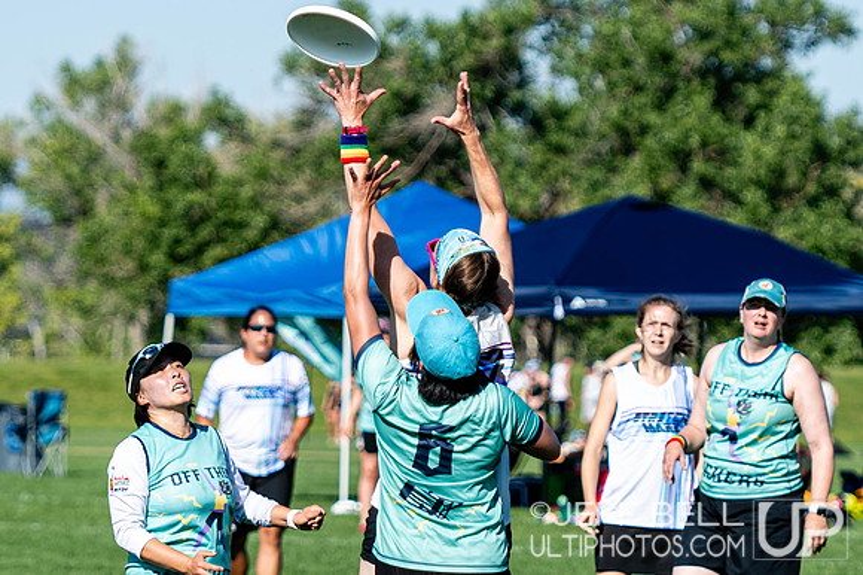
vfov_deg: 3.4
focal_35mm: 403
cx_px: 429
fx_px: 9665
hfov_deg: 5.1
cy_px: 450
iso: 100
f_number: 3.2
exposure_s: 1/1600
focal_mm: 130
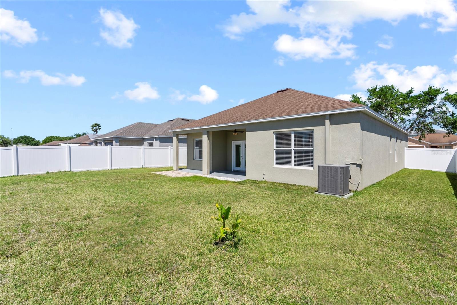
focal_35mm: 16
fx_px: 203
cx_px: 228
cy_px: 152
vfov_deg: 73.8
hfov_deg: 96.7
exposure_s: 1/25
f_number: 8
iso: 100
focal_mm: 16
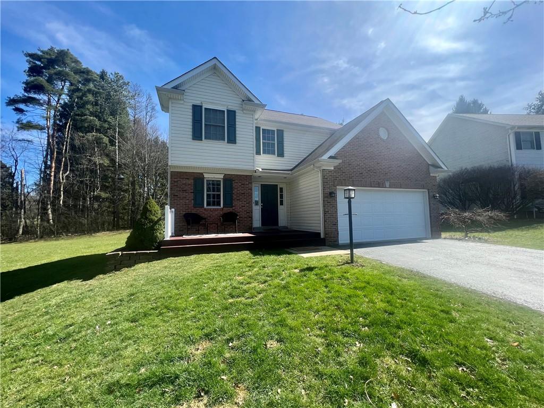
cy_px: 204
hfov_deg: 106.2
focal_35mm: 13
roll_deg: +1.4
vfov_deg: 89.9
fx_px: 204
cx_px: 272
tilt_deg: +4.3
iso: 32
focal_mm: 1.57
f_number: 1.8
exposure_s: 1/1220
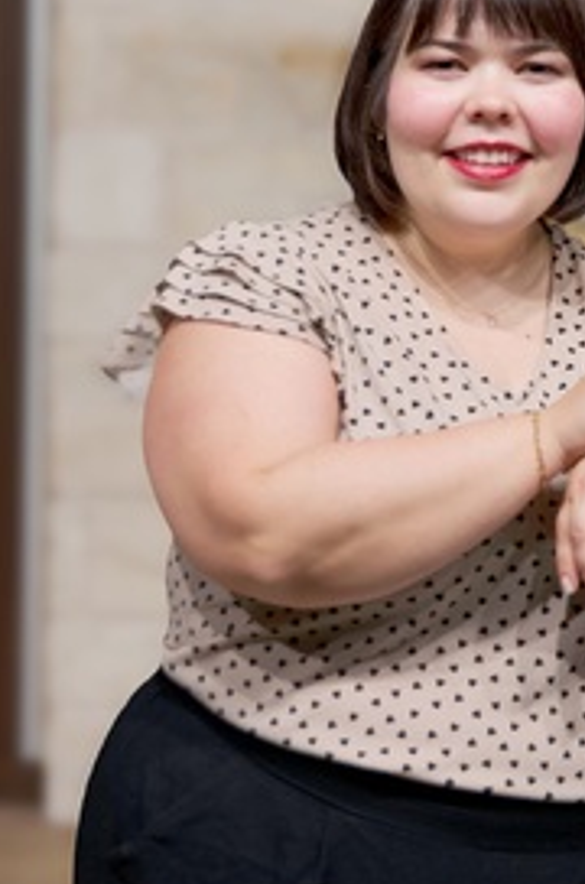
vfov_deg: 14.9
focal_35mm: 138
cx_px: 460
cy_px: 289
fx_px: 3381
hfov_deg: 9.9
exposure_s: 1/60
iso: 800
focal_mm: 50
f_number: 3.5
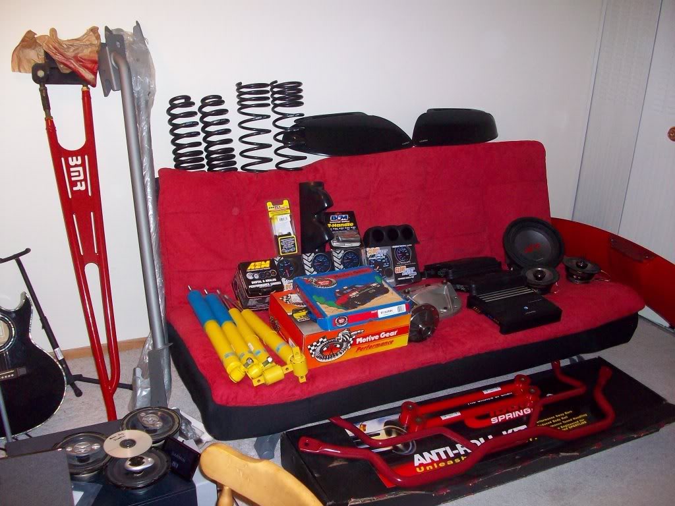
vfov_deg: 41.8
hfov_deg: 54.0
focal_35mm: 34
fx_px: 663
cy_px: 253
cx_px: 338
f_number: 2.8
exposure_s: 1/60
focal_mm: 5.7
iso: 200
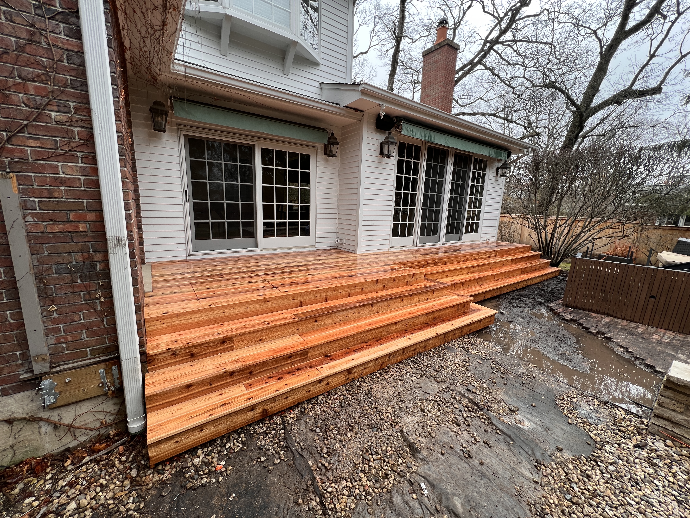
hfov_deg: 106.2
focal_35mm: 13
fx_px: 259
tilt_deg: -11.1
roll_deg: -2.0
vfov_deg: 89.9
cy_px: 259
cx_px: 345
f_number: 1.8
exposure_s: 1/488
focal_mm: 1.57
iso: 32
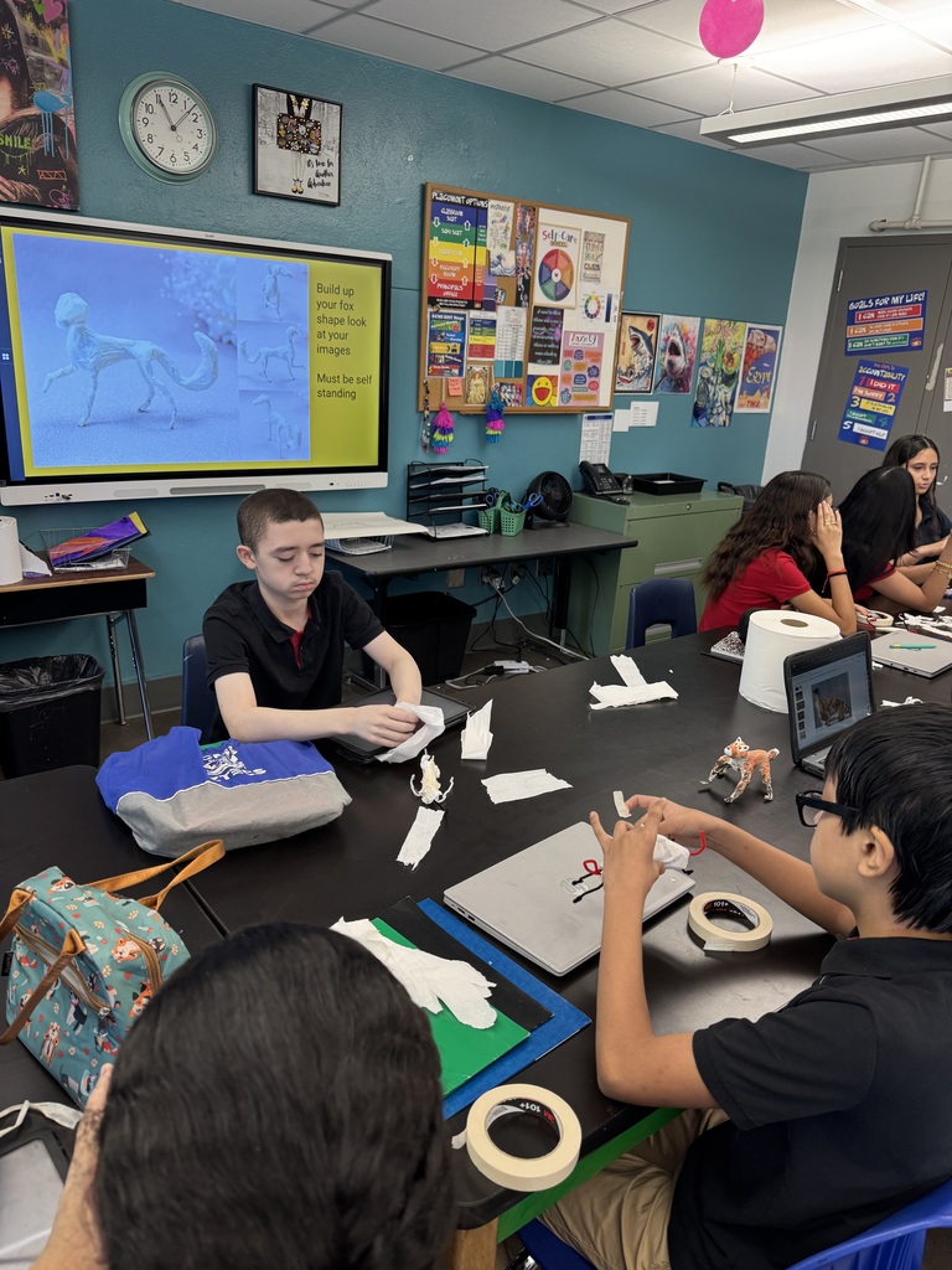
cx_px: 476
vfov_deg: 71.6
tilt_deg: -18.6
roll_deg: -3.1
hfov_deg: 56.8
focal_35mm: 24
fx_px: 880
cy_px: 635
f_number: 1.78
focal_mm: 6.76
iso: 160
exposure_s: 1/60
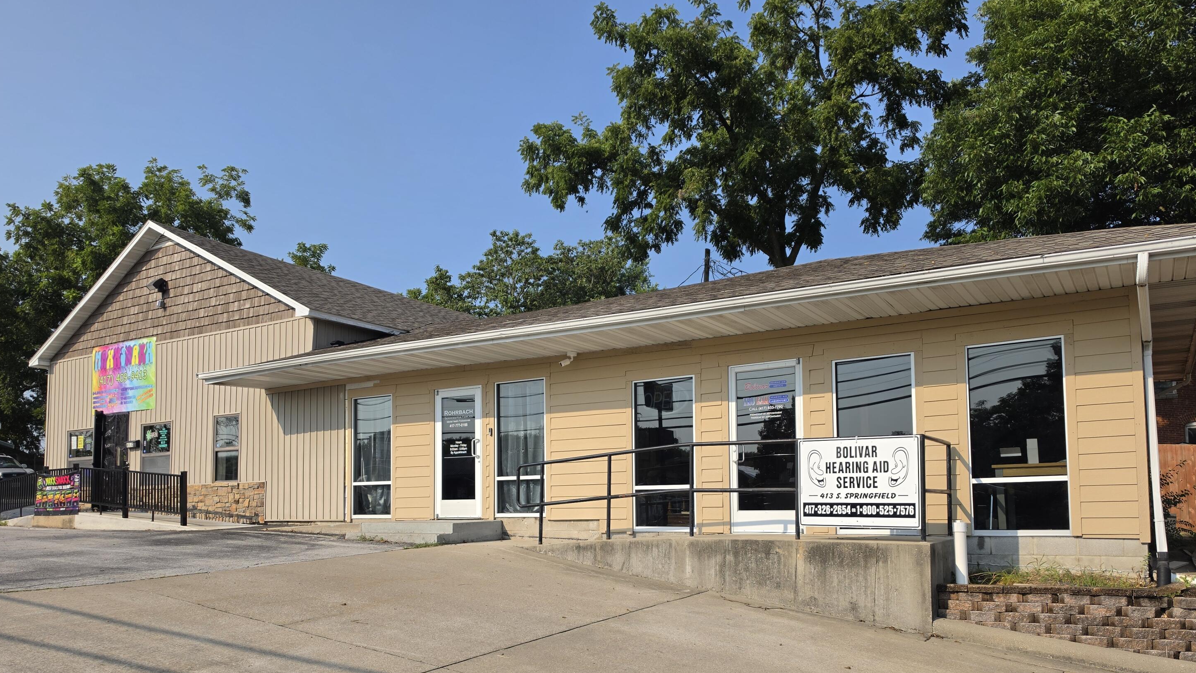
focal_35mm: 26
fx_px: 825
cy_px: 449
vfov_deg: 43.7
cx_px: 604
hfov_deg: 71.9
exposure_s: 1/7058
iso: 64
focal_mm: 6.5
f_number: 1.4
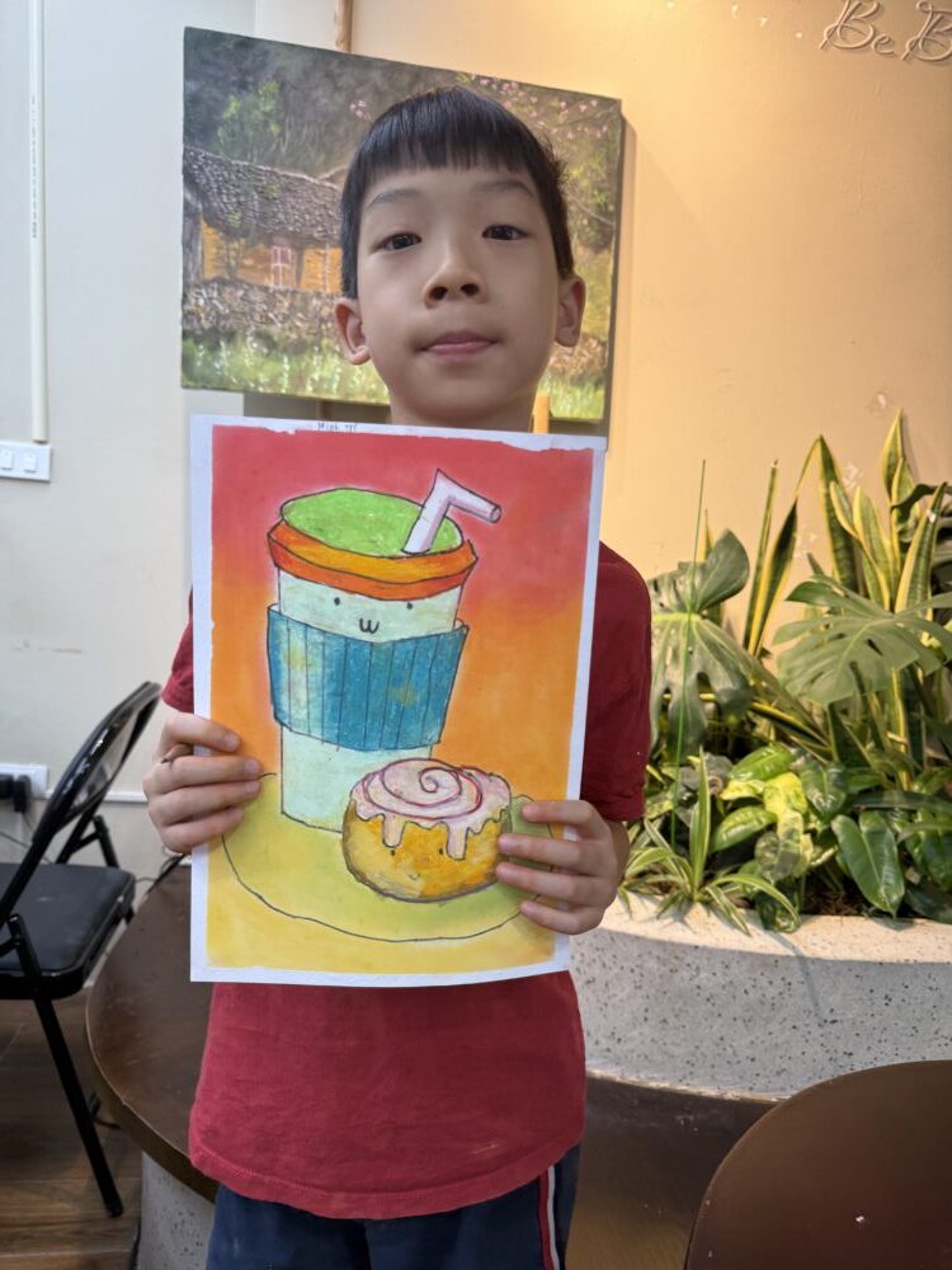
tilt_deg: -7.8
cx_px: 476
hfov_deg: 56.8
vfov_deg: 71.6
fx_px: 880
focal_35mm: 24
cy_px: 635
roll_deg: -4.2
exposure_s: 1/100
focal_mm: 6.76
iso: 80
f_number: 1.78
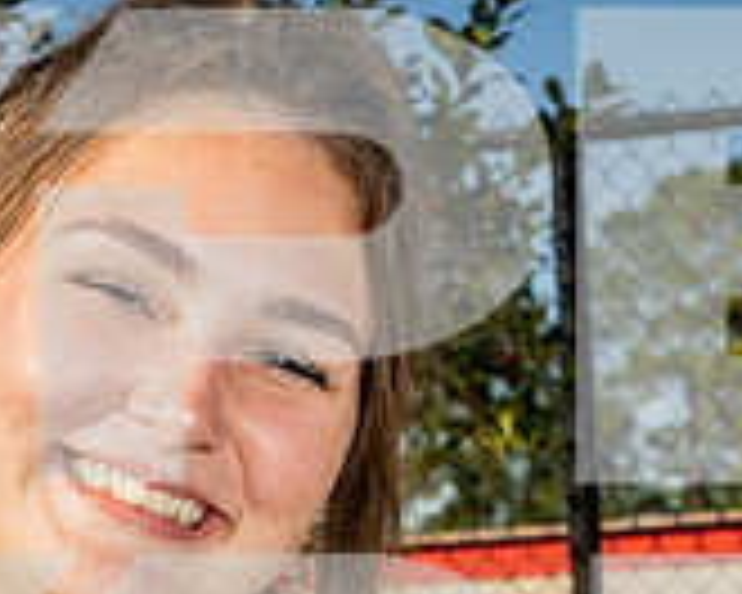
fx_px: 3689
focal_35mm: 168
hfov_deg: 11.3
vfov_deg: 9.0
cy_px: 794
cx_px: -36
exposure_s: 1/250
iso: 125
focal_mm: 51
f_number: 10
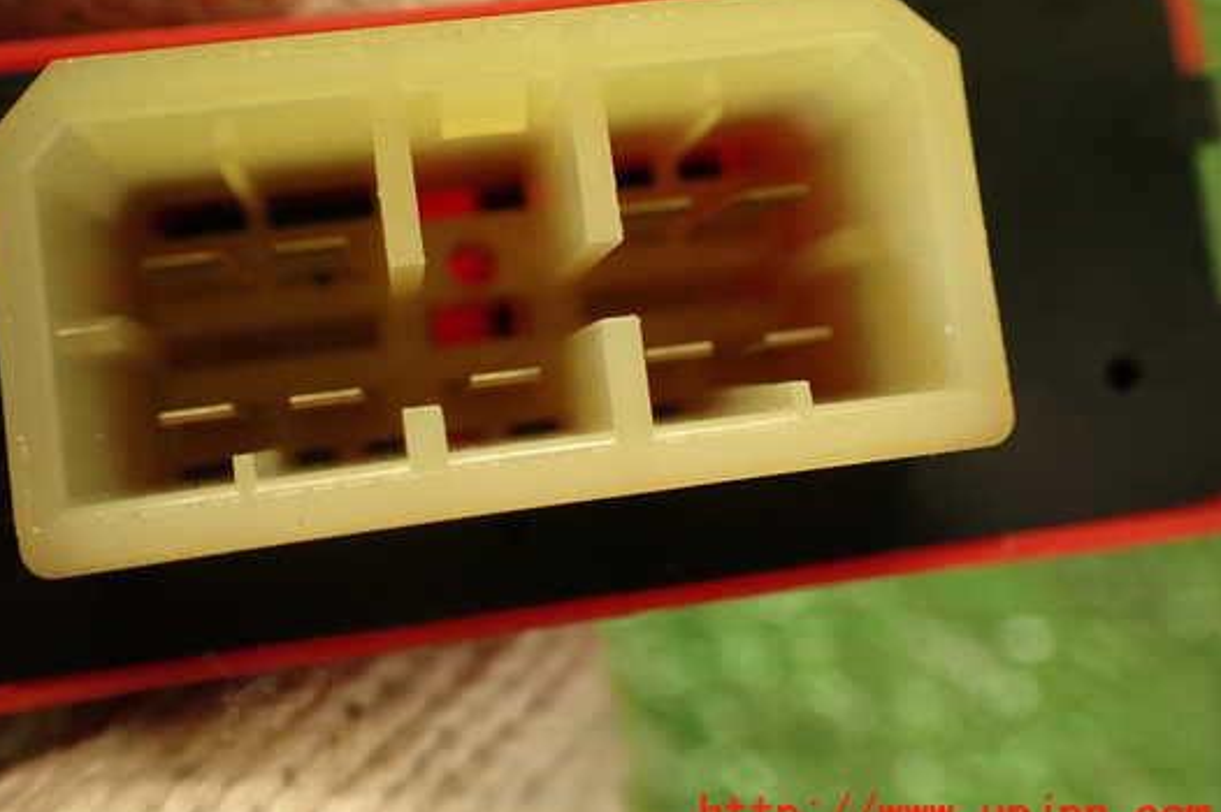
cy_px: 325
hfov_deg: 50.6
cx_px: 527
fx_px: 1288
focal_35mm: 38
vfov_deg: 34.9
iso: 200
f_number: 2.4
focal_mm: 5.79
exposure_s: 1/30
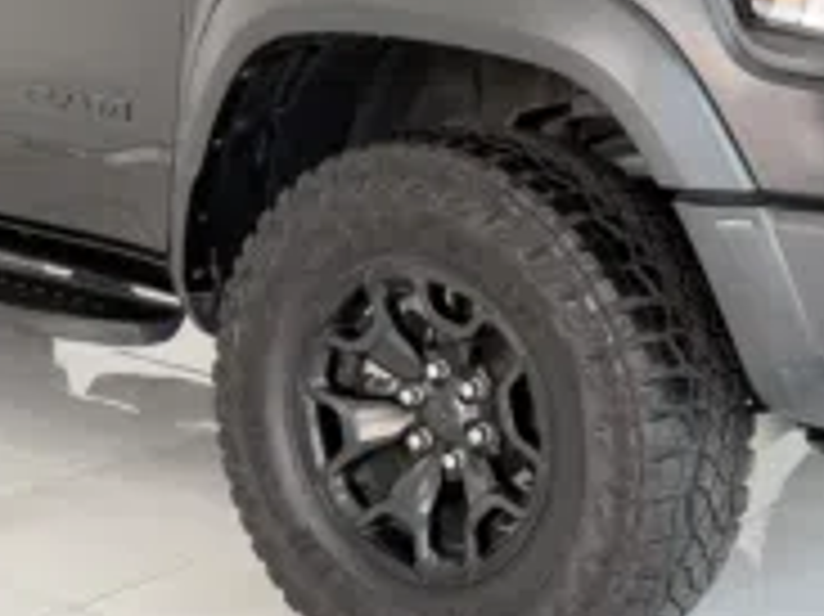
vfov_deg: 17.4
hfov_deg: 23.3
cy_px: 103
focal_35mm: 84
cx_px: 338
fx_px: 1998
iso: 160
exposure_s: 1/145
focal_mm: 6.76
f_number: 1.78
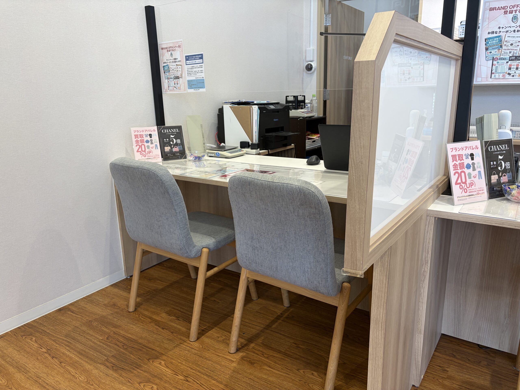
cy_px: 195
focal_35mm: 26
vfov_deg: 53.1
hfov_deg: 67.3
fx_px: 391
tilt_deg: -14.6
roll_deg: +1.3
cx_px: 260
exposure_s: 1/120
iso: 80
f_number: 1.6
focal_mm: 5.96
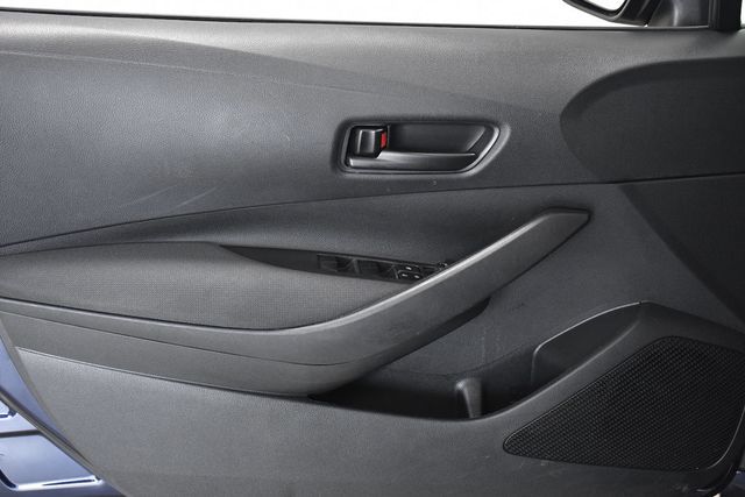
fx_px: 993
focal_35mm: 48
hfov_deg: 41.1
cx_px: 372
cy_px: 248
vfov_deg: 28.1
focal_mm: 32
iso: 2500
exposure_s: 1/320
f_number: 4
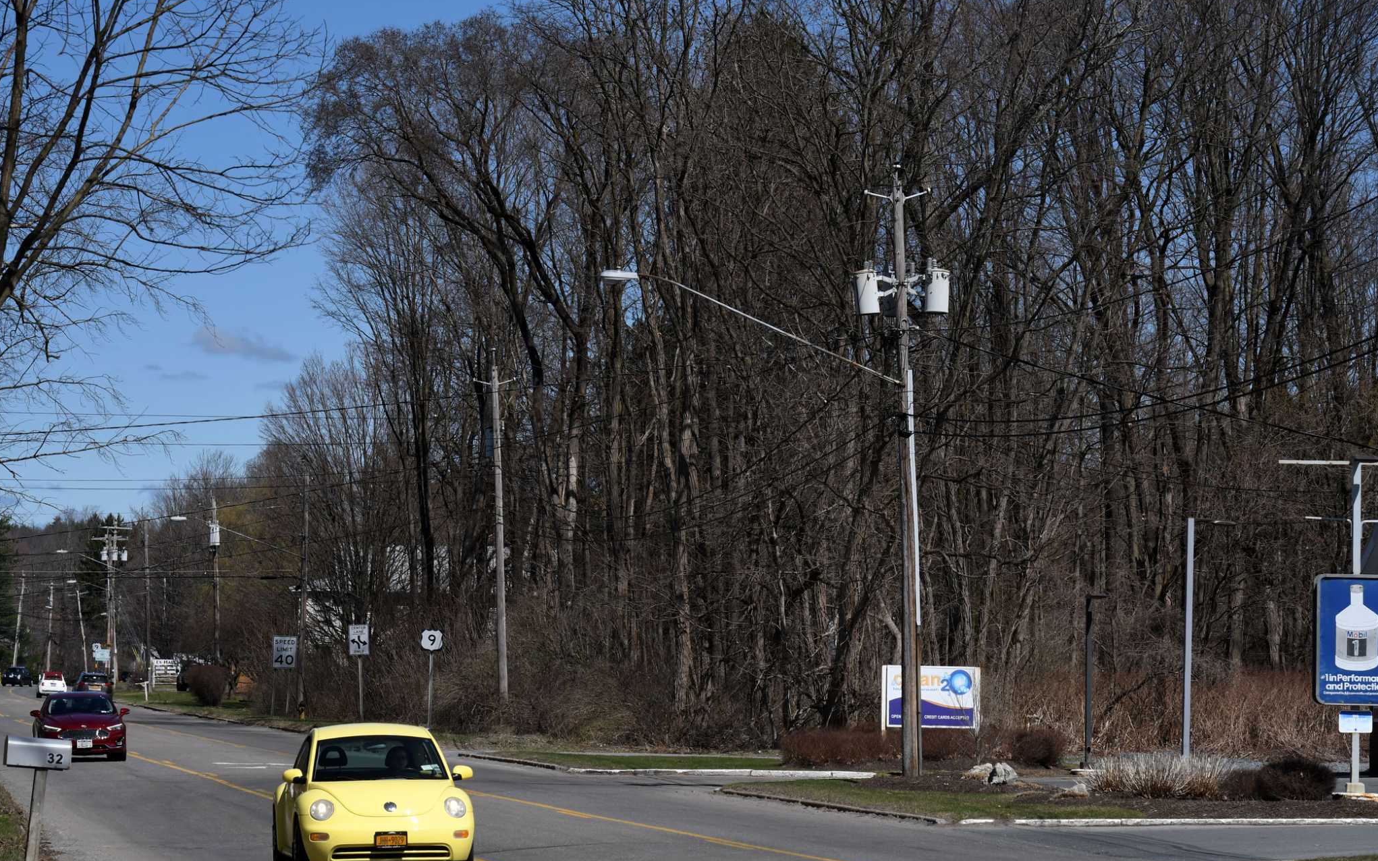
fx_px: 5182
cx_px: 688
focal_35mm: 138
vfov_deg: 9.5
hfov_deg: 15.1
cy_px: 420
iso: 400
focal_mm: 90
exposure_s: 1/3200
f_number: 7.1
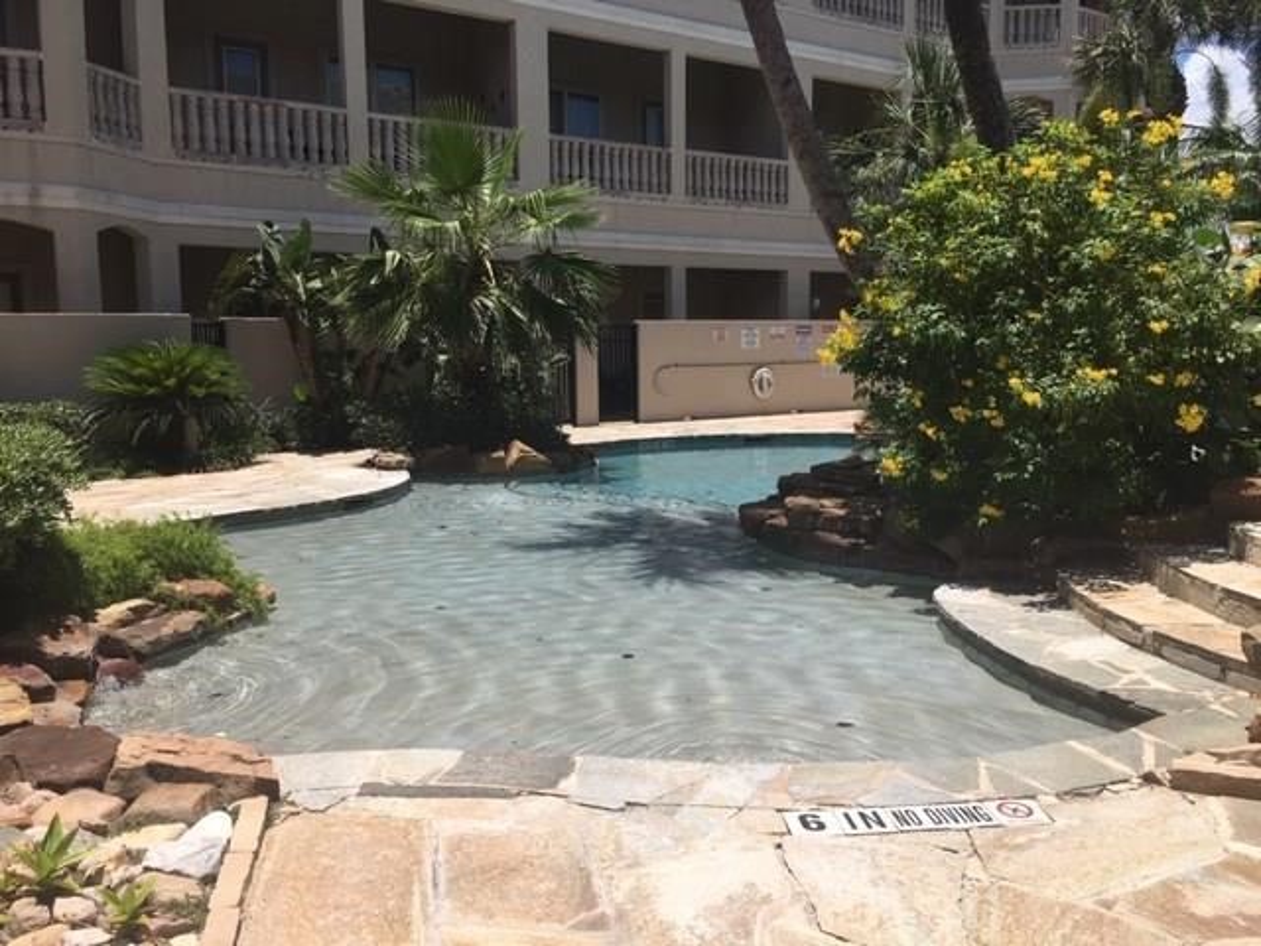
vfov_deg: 48.2
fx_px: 1056
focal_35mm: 29
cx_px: 630
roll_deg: +0.4
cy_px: 473
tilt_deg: -5.2
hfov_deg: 61.7
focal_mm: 4.15
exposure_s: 1/2024
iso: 25
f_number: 2.2
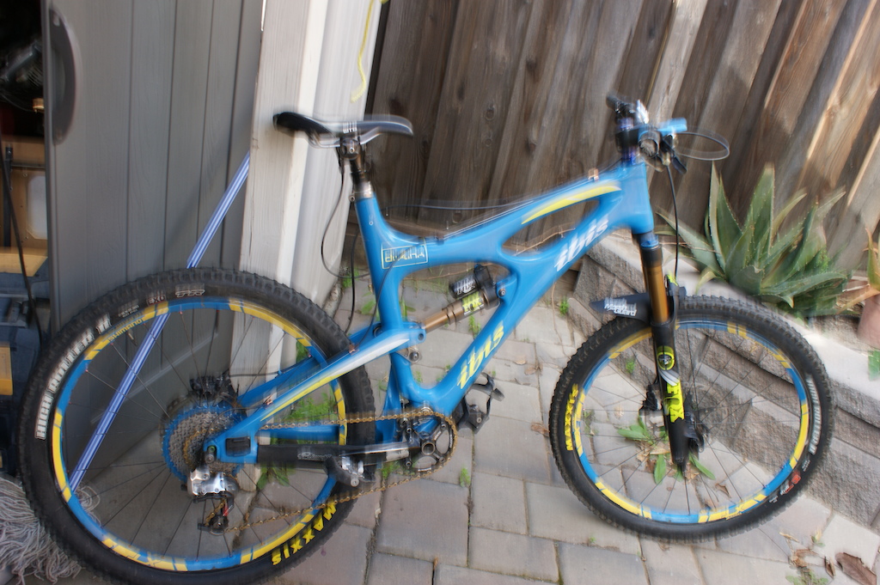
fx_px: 733
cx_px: 440
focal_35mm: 30
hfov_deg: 62.0
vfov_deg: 43.5
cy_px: 292
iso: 100
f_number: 5
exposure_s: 1/40
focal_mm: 20
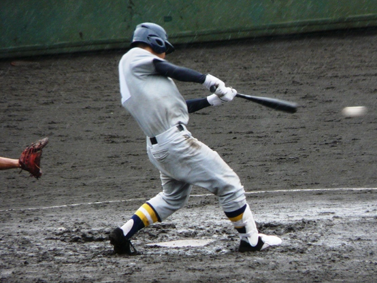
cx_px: 199
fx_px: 6145
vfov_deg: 2.6
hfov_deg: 3.5
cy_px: 138
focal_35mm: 564
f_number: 4.2
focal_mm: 82.8
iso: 200
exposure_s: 1/320
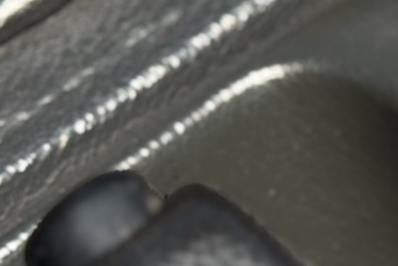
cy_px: 273
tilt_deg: -54.2
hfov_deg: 7.7
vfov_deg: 5.5
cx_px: 932
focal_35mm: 251
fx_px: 2777
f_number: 1.78
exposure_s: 1/2415
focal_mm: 6.76
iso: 100
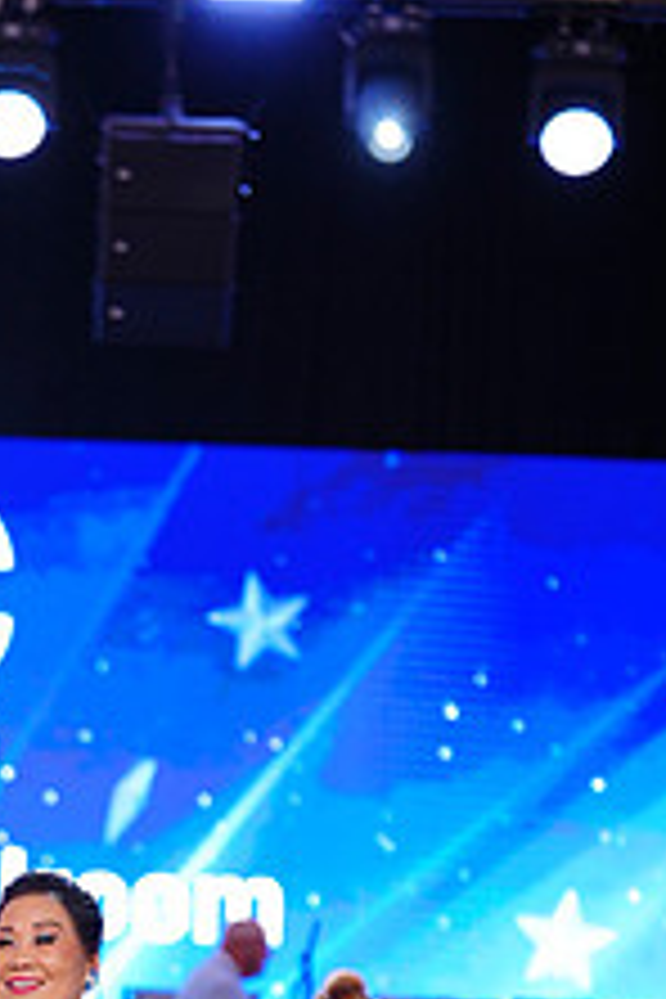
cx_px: -124
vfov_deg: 11.0
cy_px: 1256
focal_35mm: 183
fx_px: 5078
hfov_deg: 7.4
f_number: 2
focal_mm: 70
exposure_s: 1/500
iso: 320
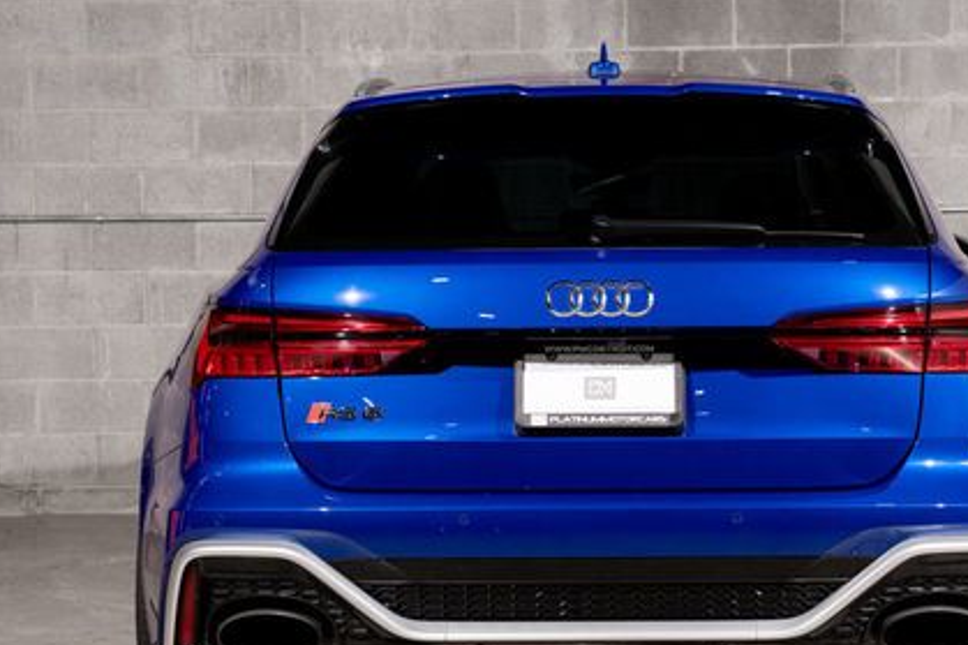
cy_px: 342
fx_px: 2903
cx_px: 579
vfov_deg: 12.7
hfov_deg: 18.9
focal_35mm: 108
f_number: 8
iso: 250
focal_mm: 65
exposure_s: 1/160
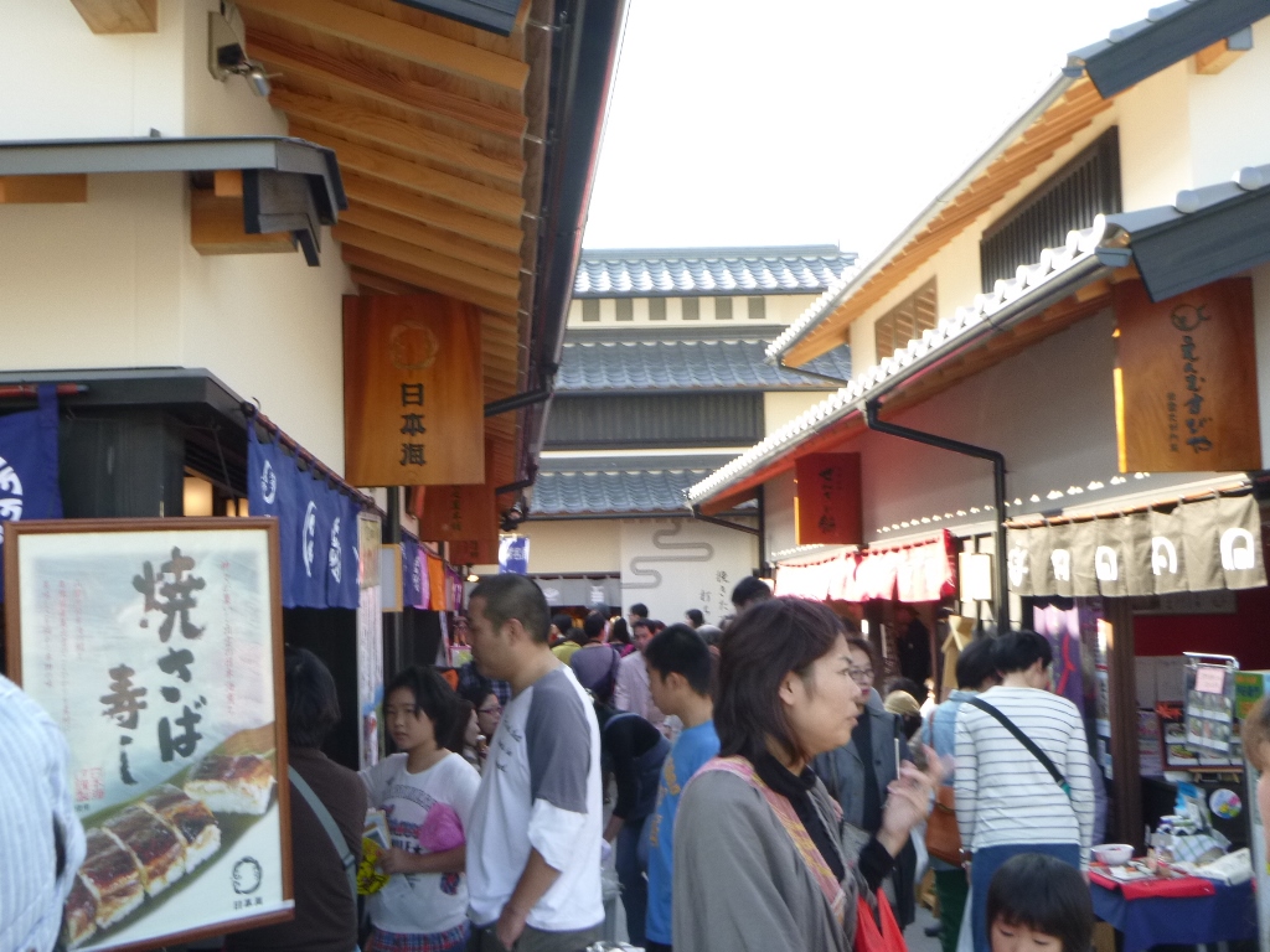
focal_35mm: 38
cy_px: 476
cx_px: 635
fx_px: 1394
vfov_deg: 37.7
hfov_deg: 49.0
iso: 125
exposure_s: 1/80
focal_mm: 6.8
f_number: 4.5
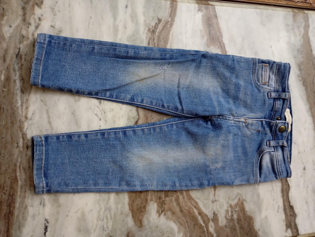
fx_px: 255
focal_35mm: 28
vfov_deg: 49.9
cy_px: 118
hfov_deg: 63.4
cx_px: 158
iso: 1912
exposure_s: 1/20
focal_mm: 4.27
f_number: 1.8
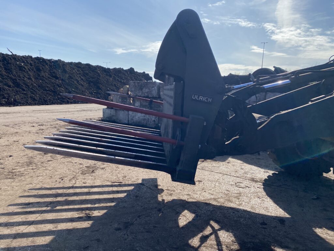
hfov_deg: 67.3
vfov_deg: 53.1
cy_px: 126
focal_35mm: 26
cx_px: 167
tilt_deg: -6.7
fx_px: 251
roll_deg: -1.6
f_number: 1.8
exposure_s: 1/2755
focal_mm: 4.25
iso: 32
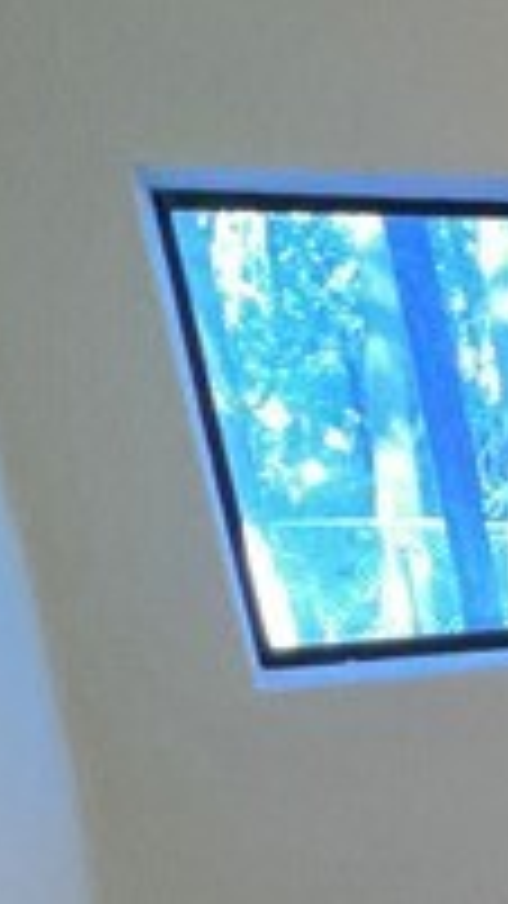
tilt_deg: -13.5
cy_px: 886
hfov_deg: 10.0
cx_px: 1690
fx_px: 1725
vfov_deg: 27.8
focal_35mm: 72
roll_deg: +3.1
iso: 80
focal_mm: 1.57
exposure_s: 1/60
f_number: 1.8
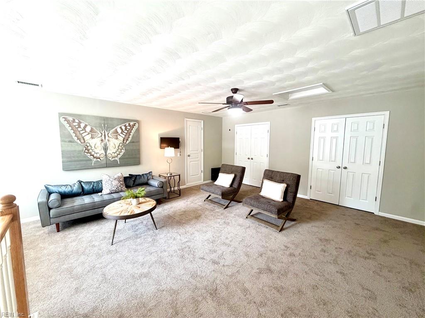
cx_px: 212
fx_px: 172
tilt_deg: -6.3
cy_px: 159
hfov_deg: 102.1
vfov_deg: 85.7
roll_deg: +0.1
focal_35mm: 14
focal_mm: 2.22
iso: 125
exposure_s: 1/120
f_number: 2.2
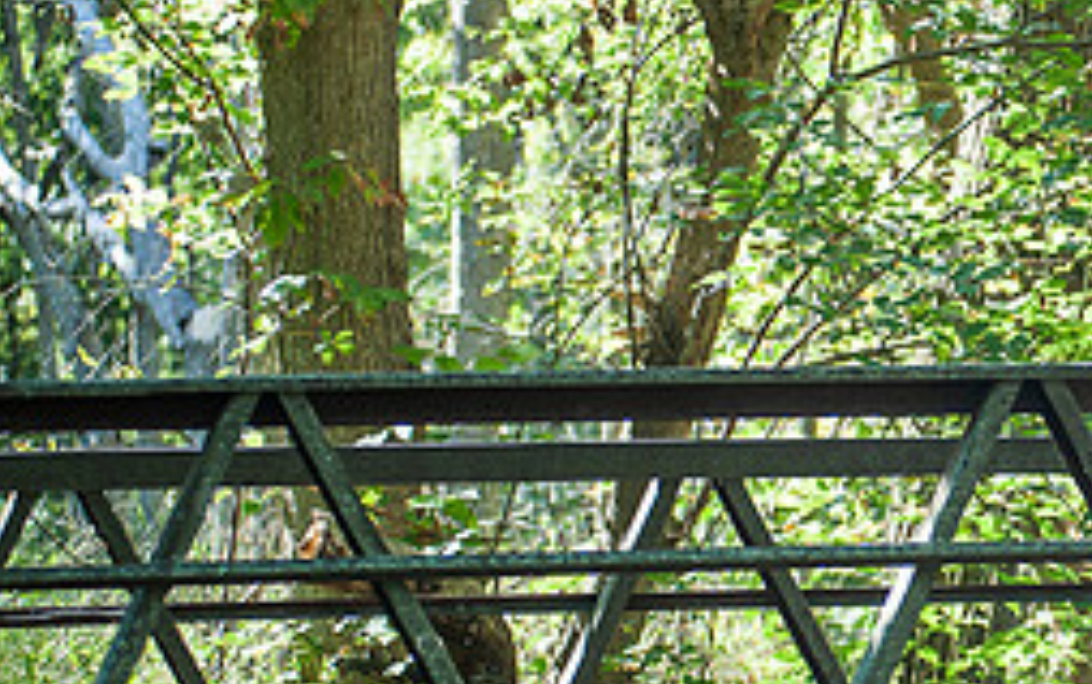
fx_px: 5538
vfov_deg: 7.1
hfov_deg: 11.1
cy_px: 417
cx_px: 1238
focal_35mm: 186
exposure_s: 1/320
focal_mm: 80
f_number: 3.2
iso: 160
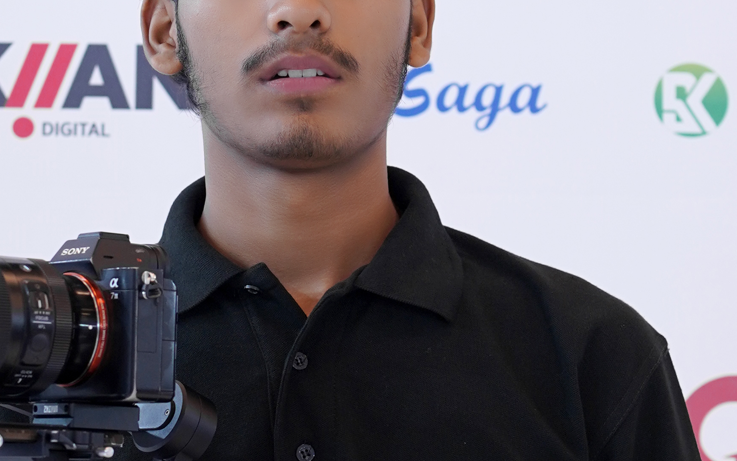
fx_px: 2270
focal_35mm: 113
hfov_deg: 18.4
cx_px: 288
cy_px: 215
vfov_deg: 11.6
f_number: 2.8
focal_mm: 35
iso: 500
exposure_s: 1/125
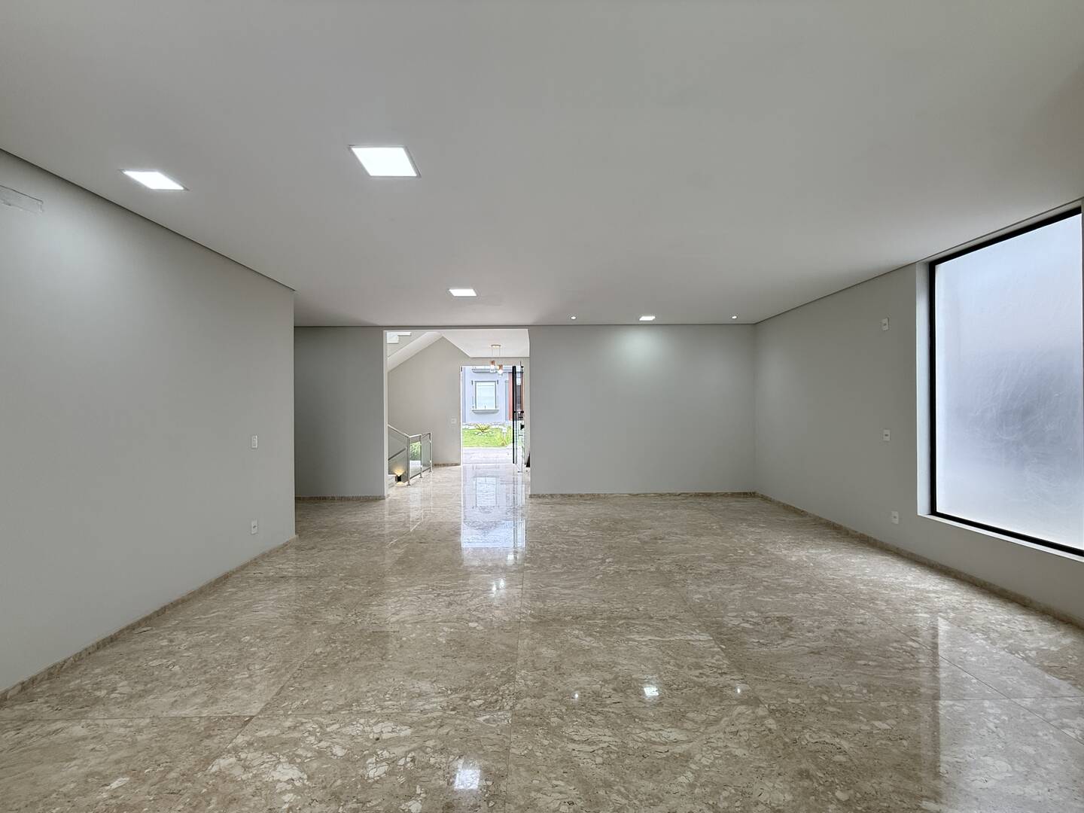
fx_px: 438
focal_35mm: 14
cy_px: 406
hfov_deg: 102.1
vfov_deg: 85.7
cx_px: 542
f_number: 2.2
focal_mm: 2.22
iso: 80
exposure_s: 1/120
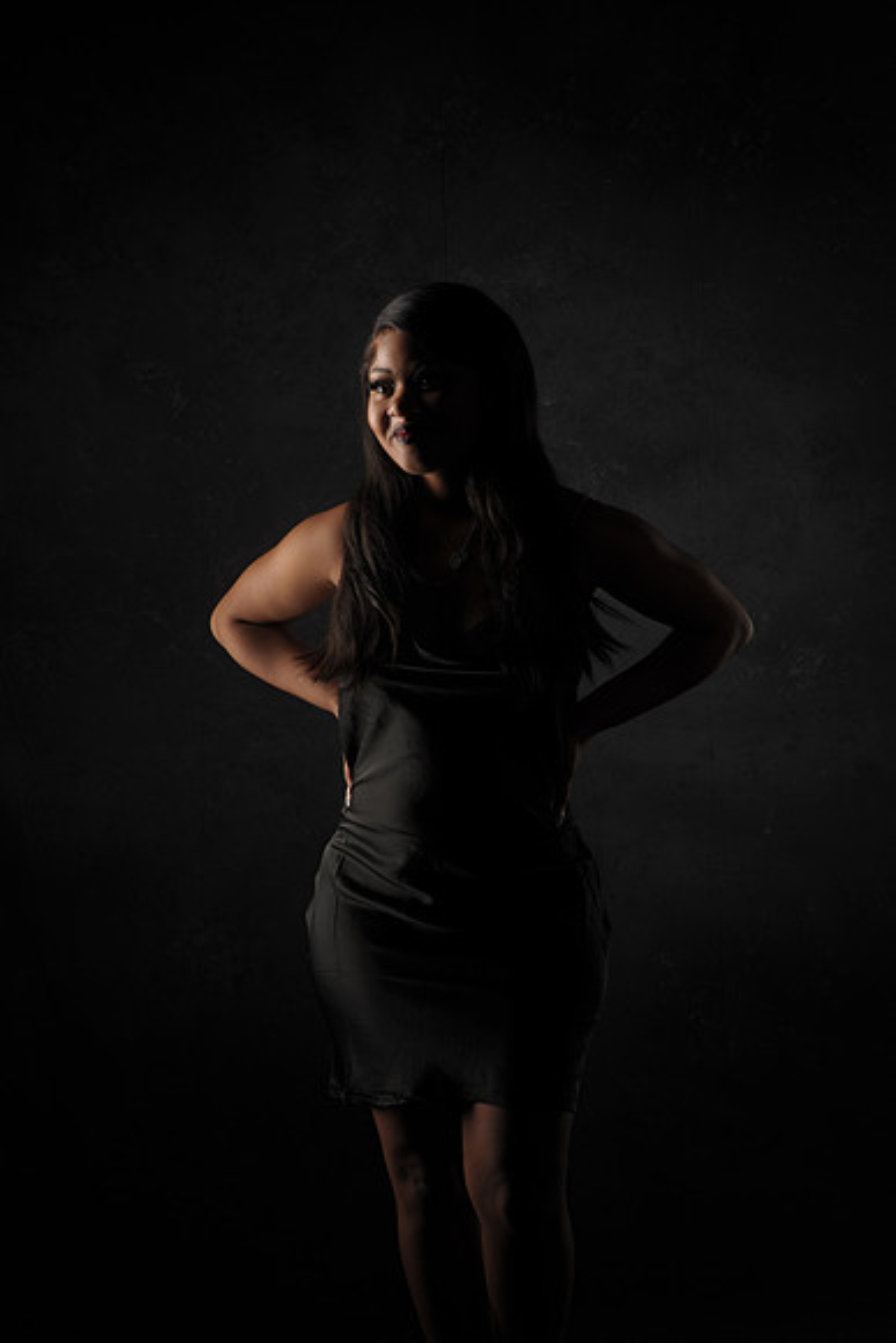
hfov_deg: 16.1
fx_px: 3171
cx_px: 448
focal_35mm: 85
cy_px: 672
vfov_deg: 23.9
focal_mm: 85
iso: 100
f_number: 11
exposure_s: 1/90
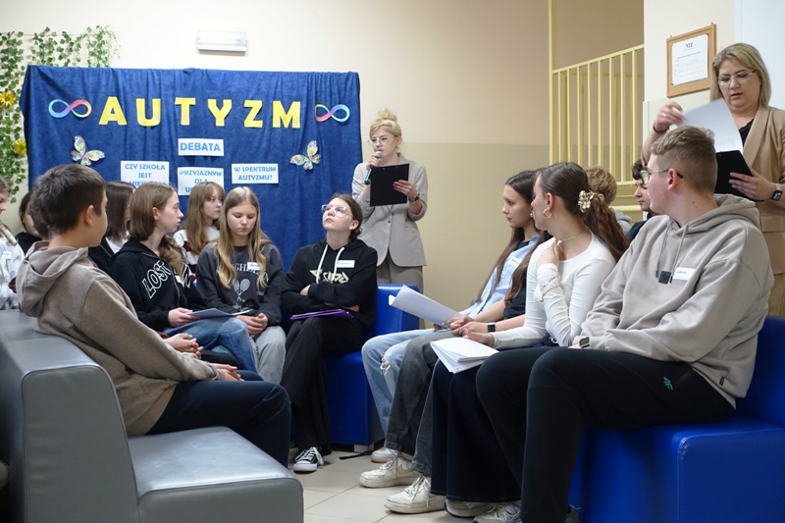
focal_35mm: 48
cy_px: 262
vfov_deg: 28.1
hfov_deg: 41.1
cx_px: 392
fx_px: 1046
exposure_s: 1/50
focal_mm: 17.49
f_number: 2.8
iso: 800
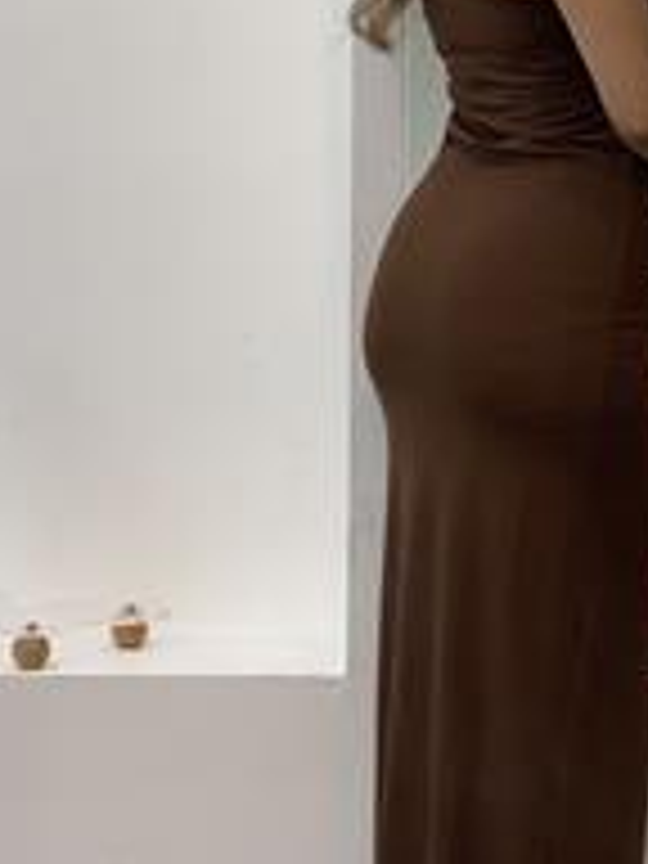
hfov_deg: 13.1
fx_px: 2795
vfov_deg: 17.5
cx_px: 580
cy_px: 326
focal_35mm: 112
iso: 80
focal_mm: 6
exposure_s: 1/100
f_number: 2
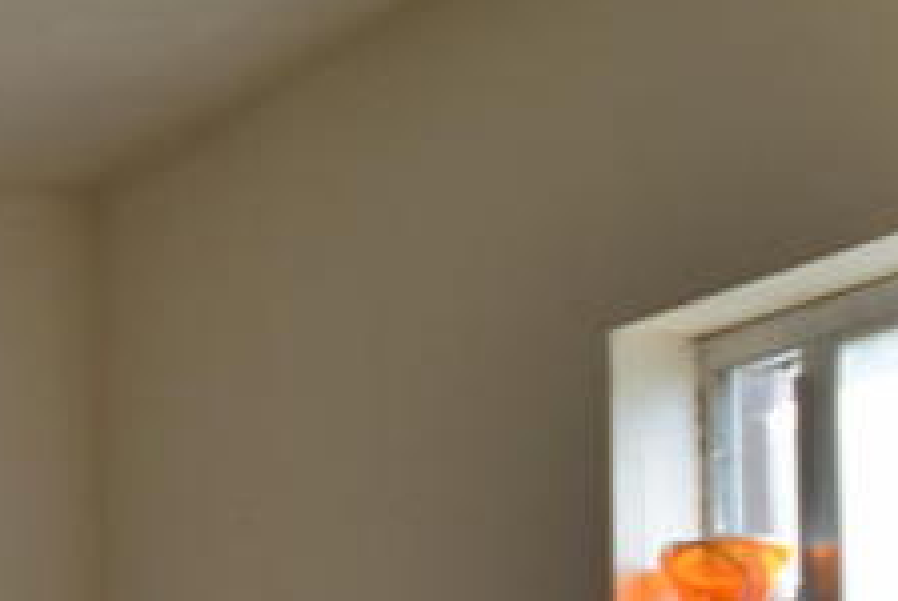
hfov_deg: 17.2
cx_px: -992
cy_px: 942
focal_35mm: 77
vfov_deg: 16.1
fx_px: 1923
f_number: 6.3
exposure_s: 1/160
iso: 800
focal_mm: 10
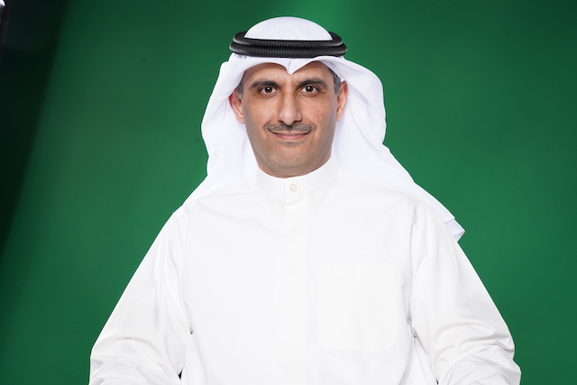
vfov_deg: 20.0
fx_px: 1090
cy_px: 192
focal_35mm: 68
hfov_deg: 29.6
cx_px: 288
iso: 800
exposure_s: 1/100
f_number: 10
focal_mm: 68
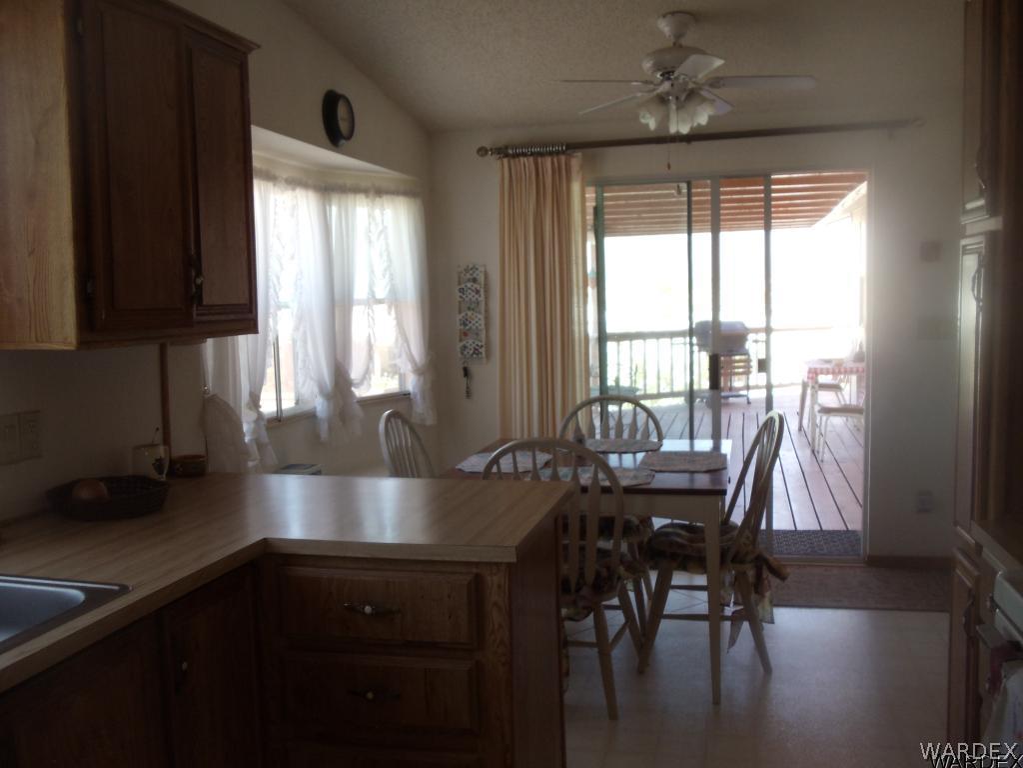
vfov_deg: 32.9
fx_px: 1300
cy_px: 384
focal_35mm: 44
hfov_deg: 42.9
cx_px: 512
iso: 100
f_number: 3.5
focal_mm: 6
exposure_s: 1/100
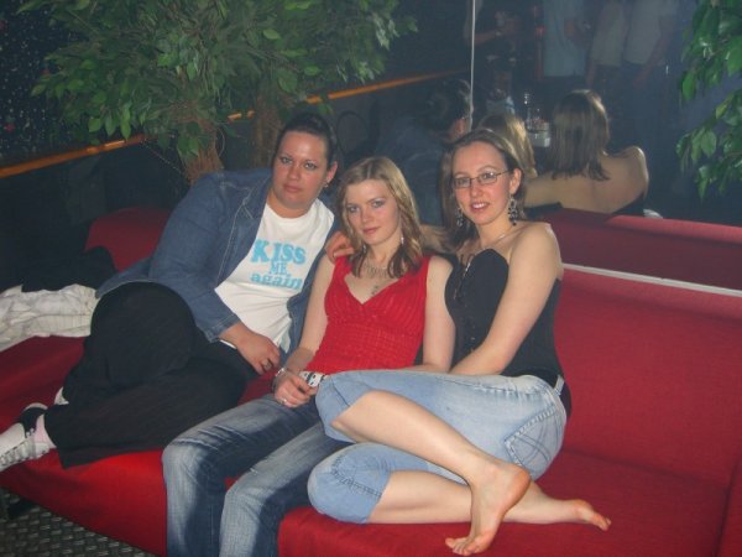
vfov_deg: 37.7
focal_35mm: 38
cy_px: 278
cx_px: 371
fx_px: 815
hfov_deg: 49.0
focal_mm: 7.9
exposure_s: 1/60
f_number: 2.8
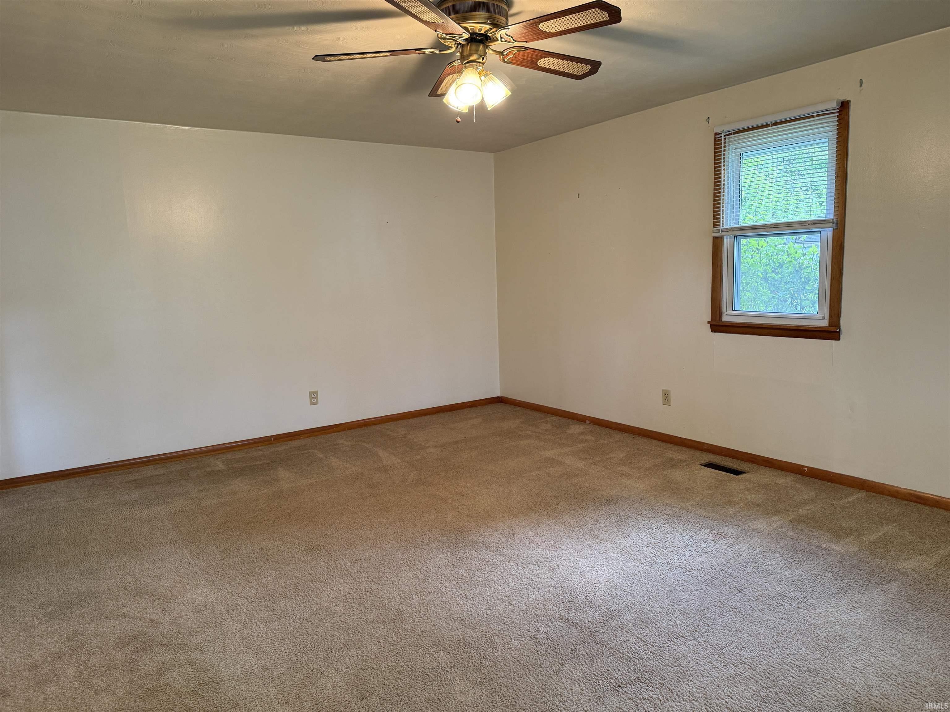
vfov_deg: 56.8
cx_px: 475
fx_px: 659
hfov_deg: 71.6
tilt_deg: -7.8
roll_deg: +1.6
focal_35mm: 24
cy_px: 356
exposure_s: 1/60
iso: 200
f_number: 1.78
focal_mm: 6.76
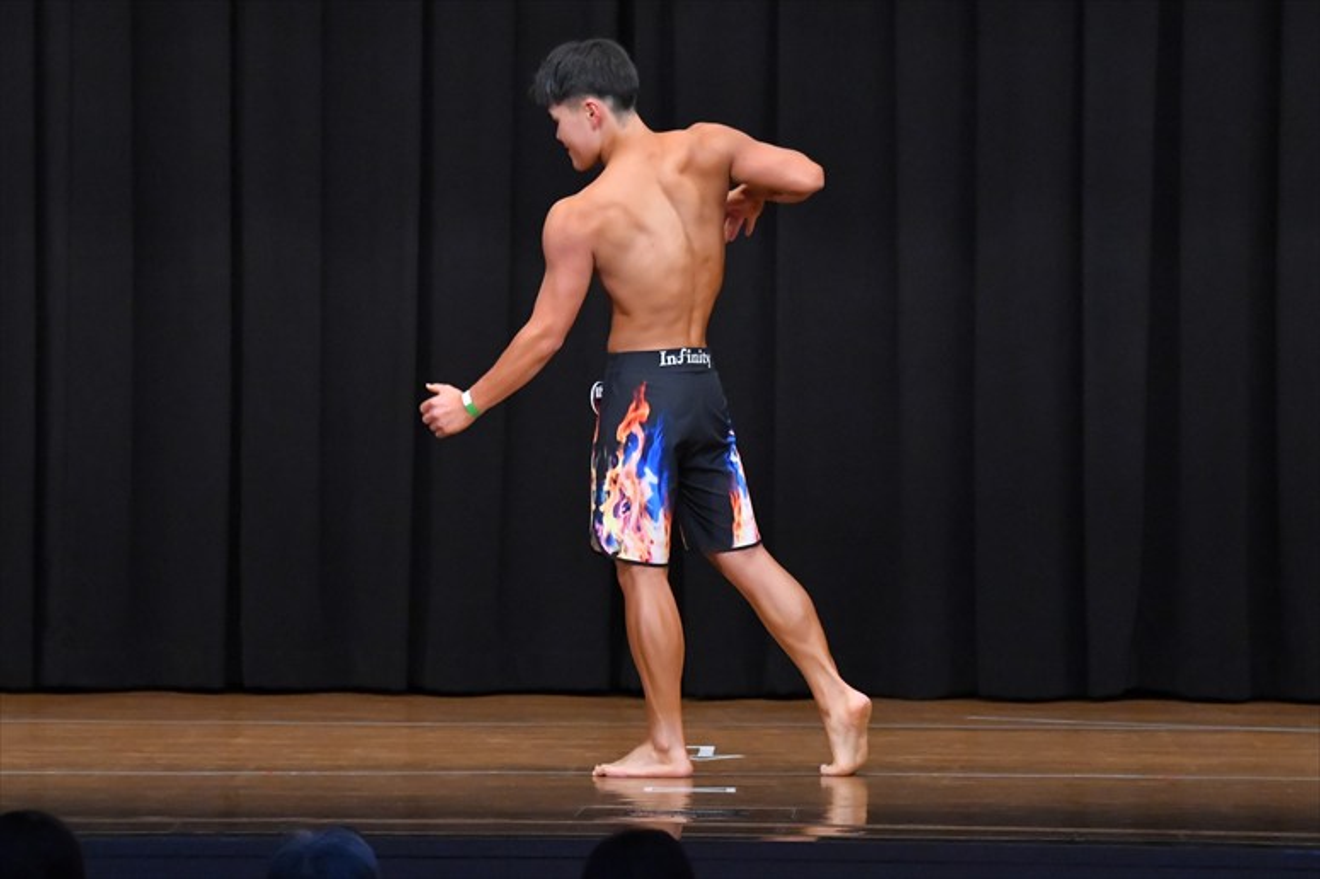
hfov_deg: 8.6
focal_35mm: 240
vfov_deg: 5.7
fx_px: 8796
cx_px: 660
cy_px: 440
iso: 8000
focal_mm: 160
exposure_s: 1/400
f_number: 5.6
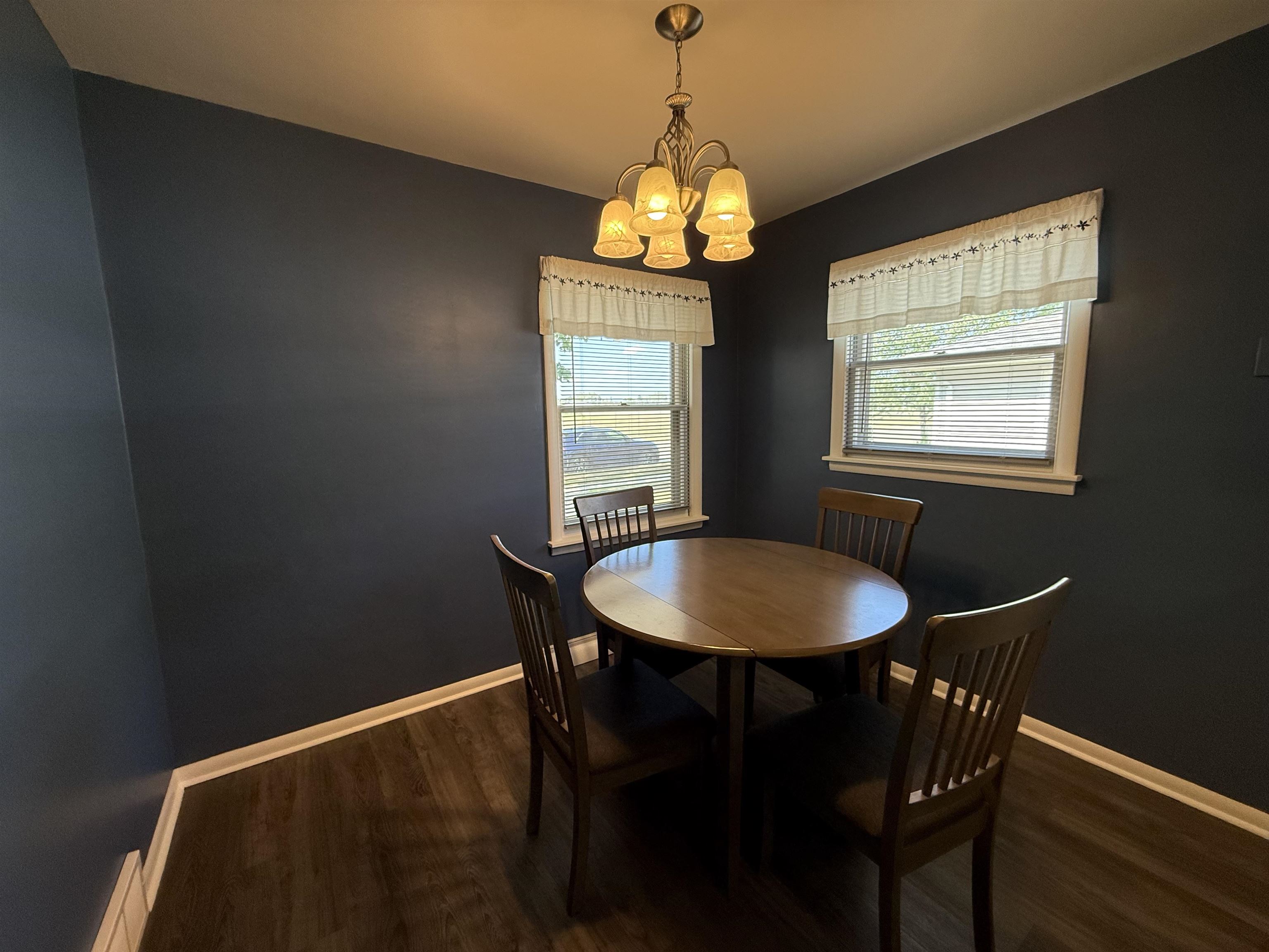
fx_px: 513
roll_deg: +1.4
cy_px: 476
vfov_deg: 85.7
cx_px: 634
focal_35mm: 14
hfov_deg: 102.1
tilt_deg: -6.7
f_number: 2.2
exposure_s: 1/120
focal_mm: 2.22
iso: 160
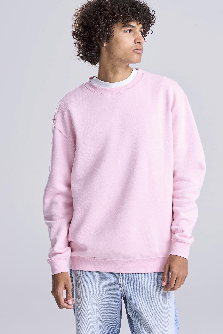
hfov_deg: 8.9
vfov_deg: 13.2
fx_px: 1439
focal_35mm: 155
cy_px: 157
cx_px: 120
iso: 400
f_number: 10
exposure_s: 1/160
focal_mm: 125
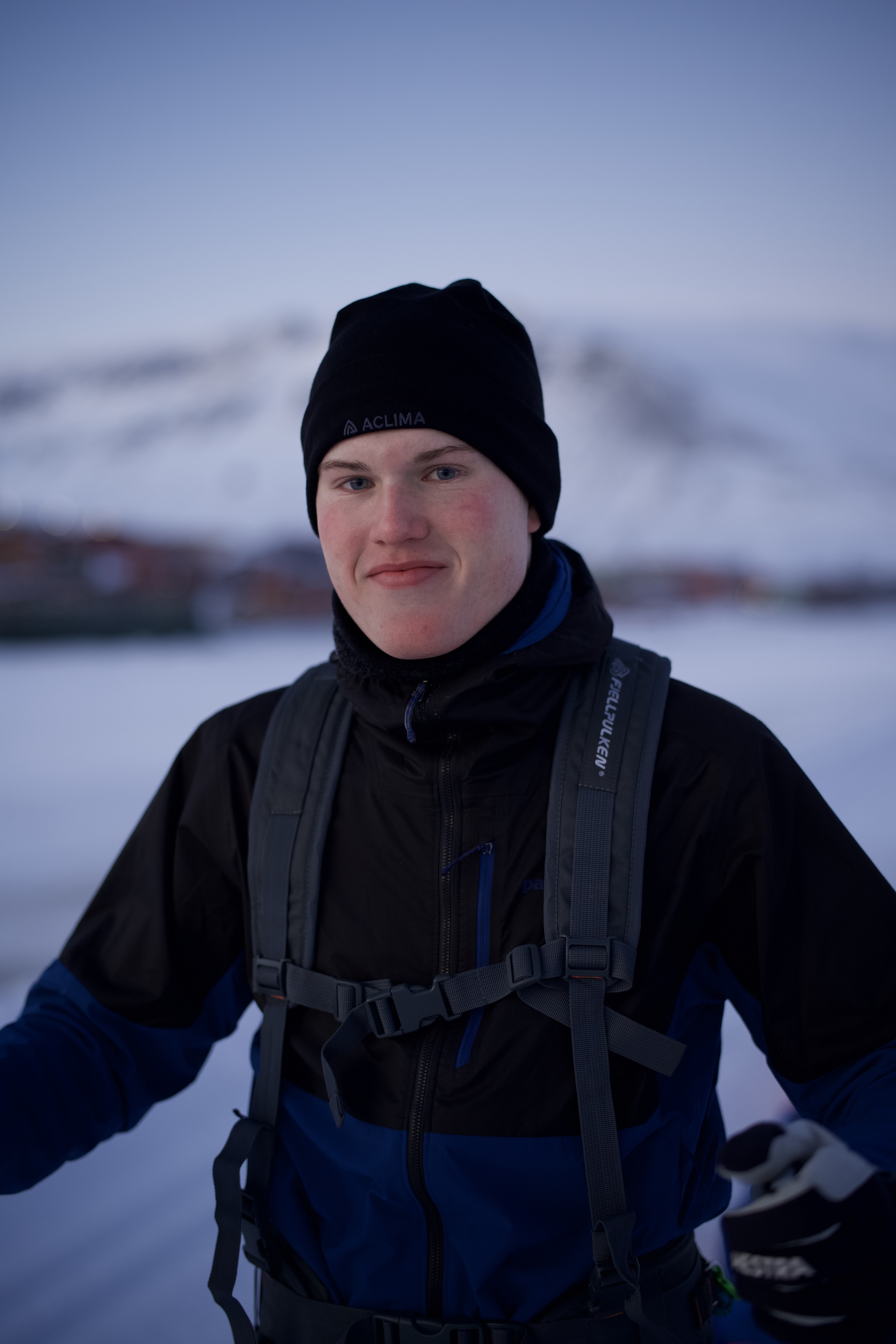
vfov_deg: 39.6
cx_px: 448
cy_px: 672
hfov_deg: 27.0
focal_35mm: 50
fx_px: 1867
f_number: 1.6
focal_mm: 50
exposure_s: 1/640
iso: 500
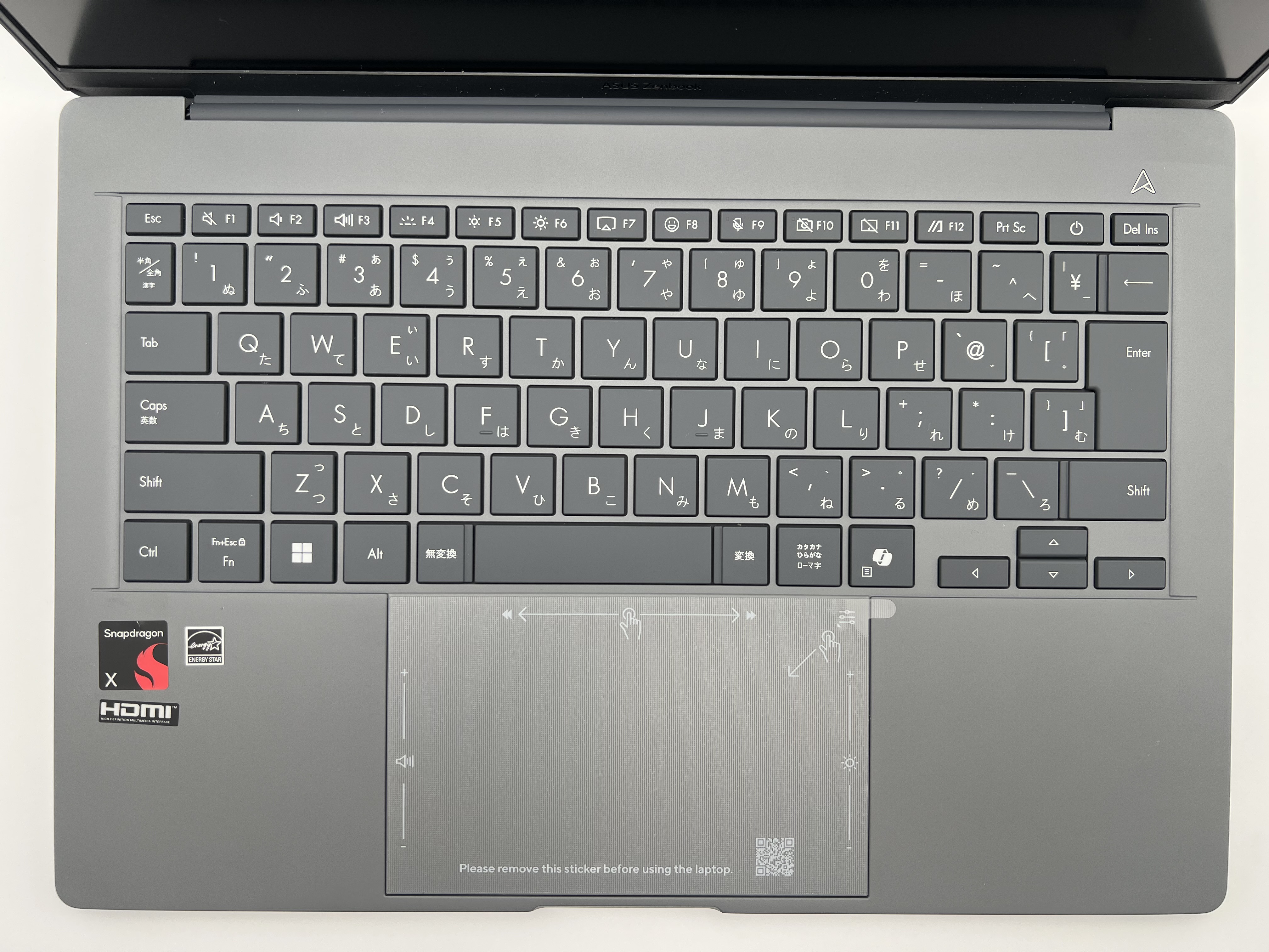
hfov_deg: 67.3
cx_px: 634
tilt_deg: -87.0
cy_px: 476
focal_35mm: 26
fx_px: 953
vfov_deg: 53.1
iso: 40
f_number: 1.5
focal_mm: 5.7
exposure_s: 1/208
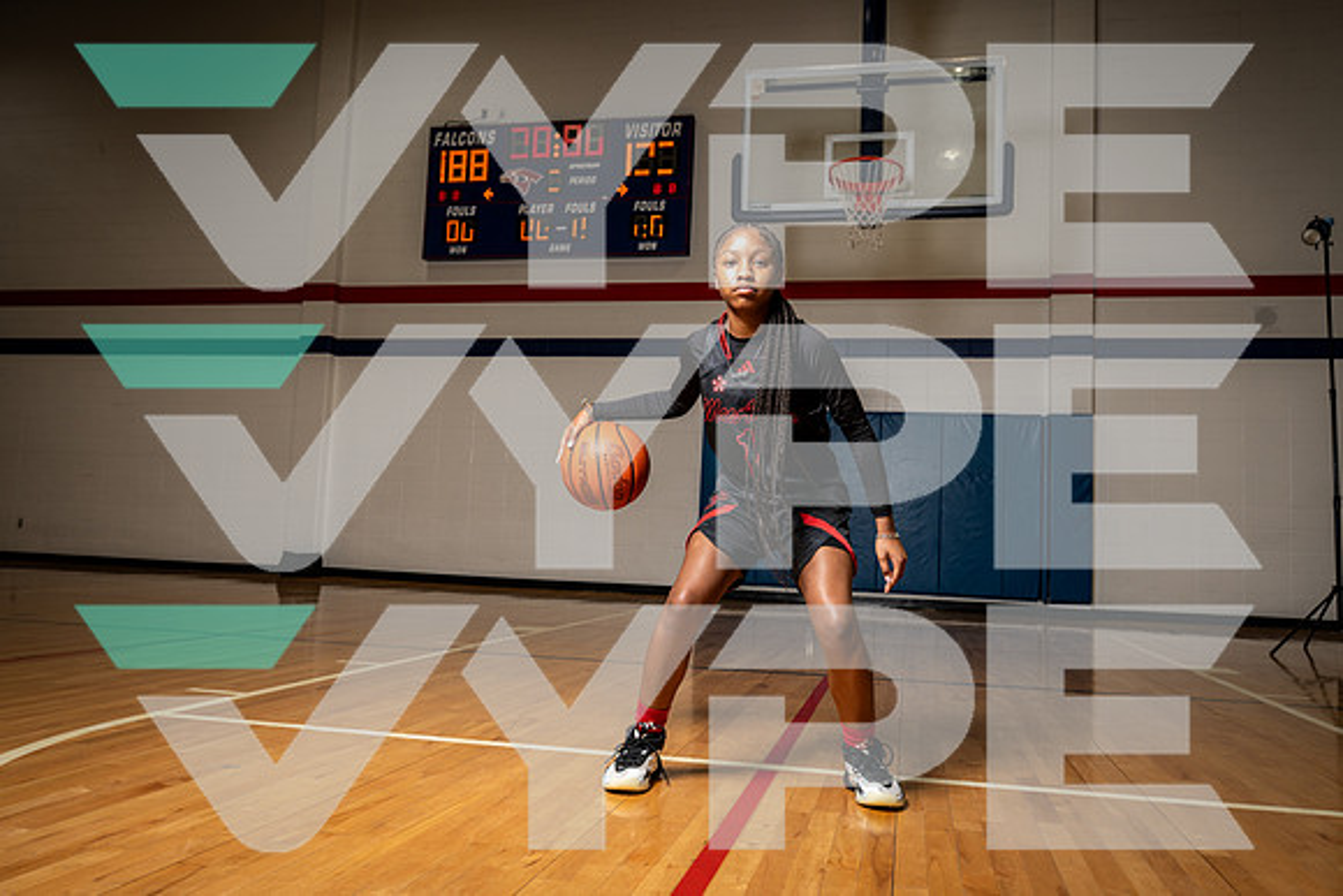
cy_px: 448
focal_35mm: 29
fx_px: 1082
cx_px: 672
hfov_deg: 63.6
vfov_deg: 45.0
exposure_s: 1/250
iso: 125
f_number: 5.6
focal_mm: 29
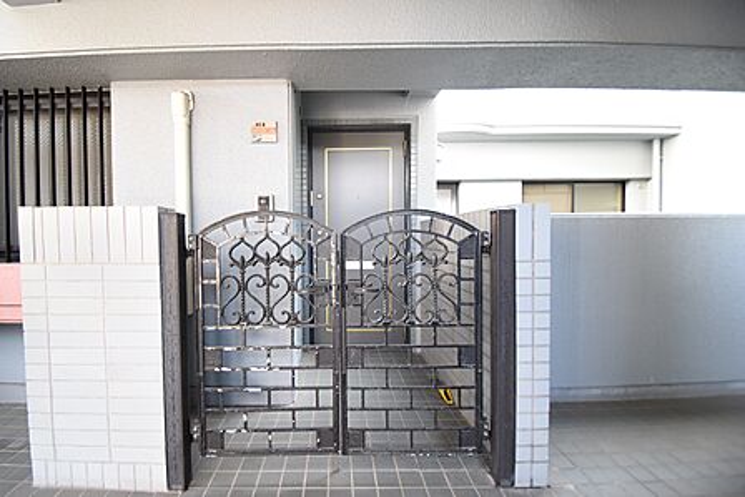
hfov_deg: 100.4
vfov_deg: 77.4
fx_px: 310
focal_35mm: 15
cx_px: 372
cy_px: 248
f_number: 4.5
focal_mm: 10
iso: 800
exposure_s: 1/30
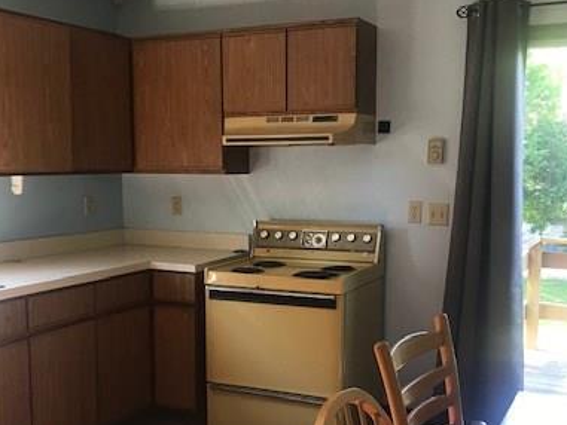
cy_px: 278
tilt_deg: -5.8
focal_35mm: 47
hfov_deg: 40.4
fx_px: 770
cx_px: 277
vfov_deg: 30.7
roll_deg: -0.1
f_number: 1.8
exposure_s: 1/30
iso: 25
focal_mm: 3.99
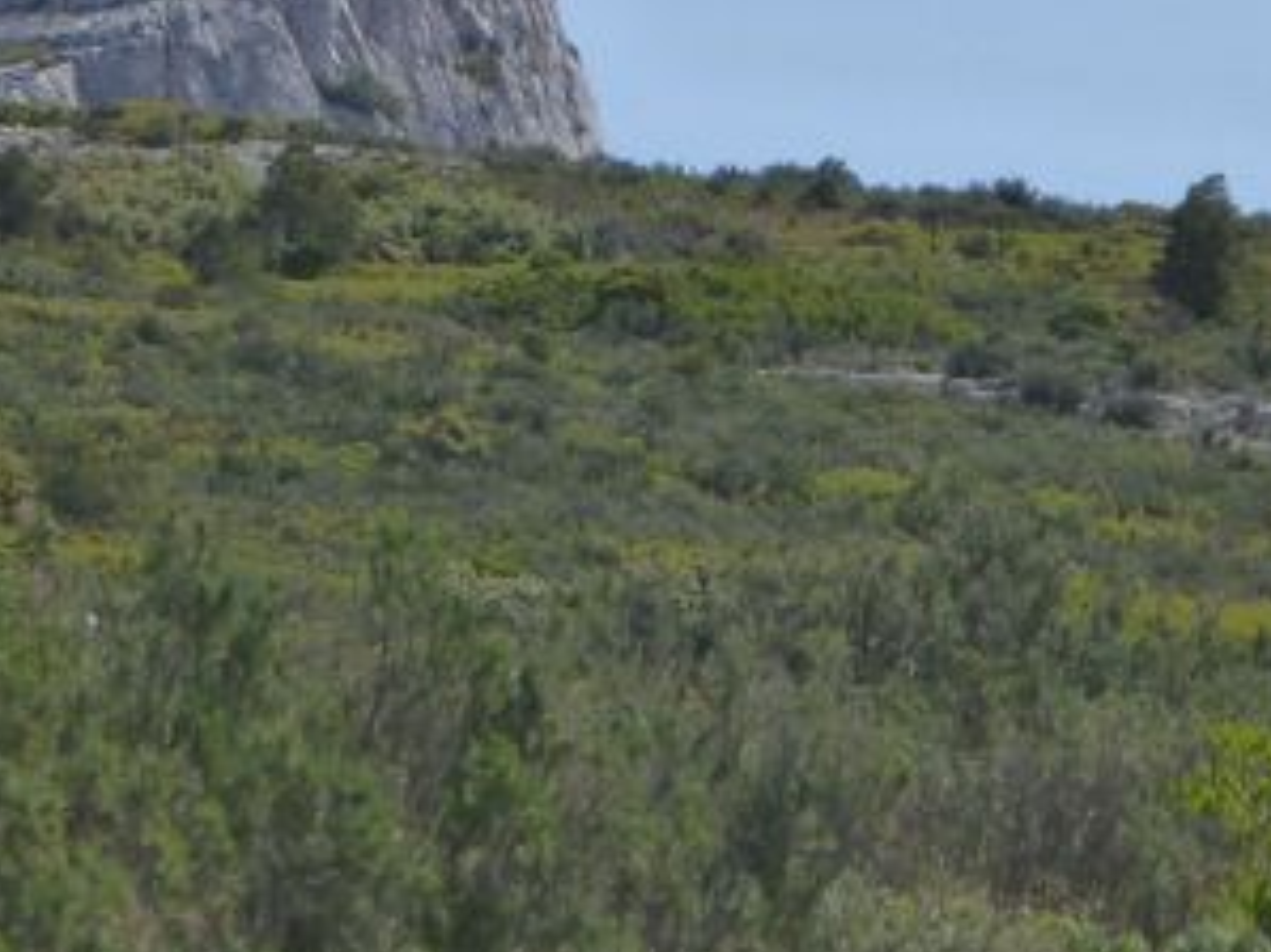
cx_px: 306
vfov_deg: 2.6
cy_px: 13
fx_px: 20627
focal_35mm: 562
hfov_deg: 3.5
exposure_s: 1/640
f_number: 5.6
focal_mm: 34.4
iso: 125
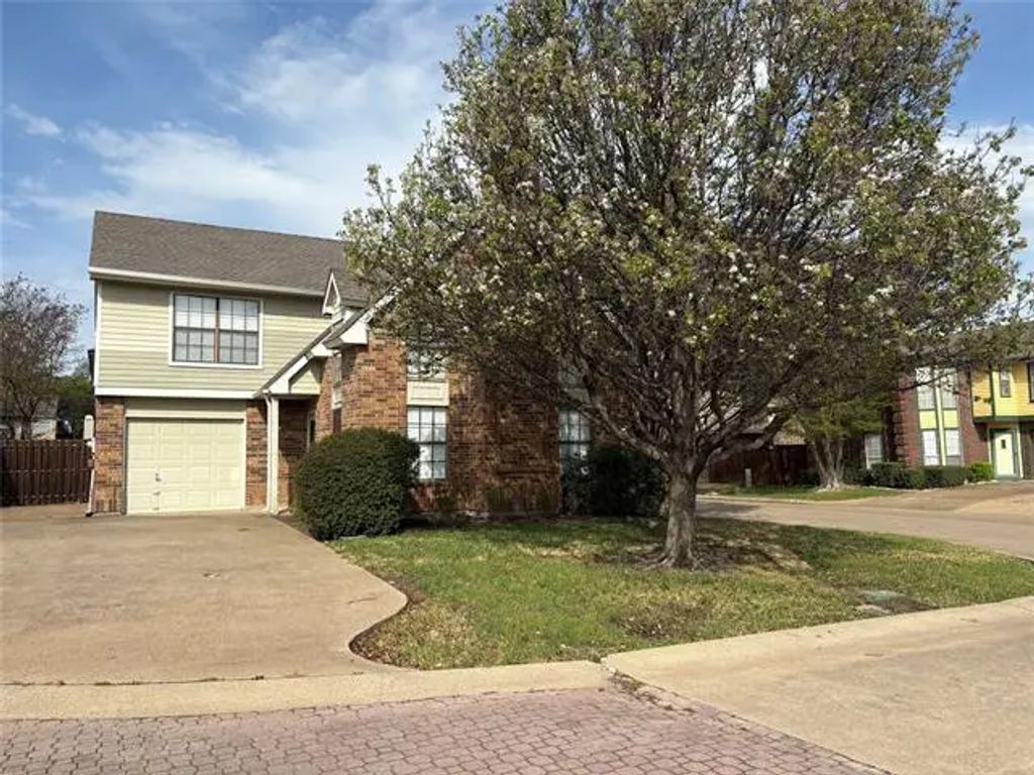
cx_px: 517
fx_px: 777
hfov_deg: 67.3
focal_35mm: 26
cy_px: 388
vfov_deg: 53.1
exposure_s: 1/3623
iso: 50
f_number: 1.6
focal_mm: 5.96
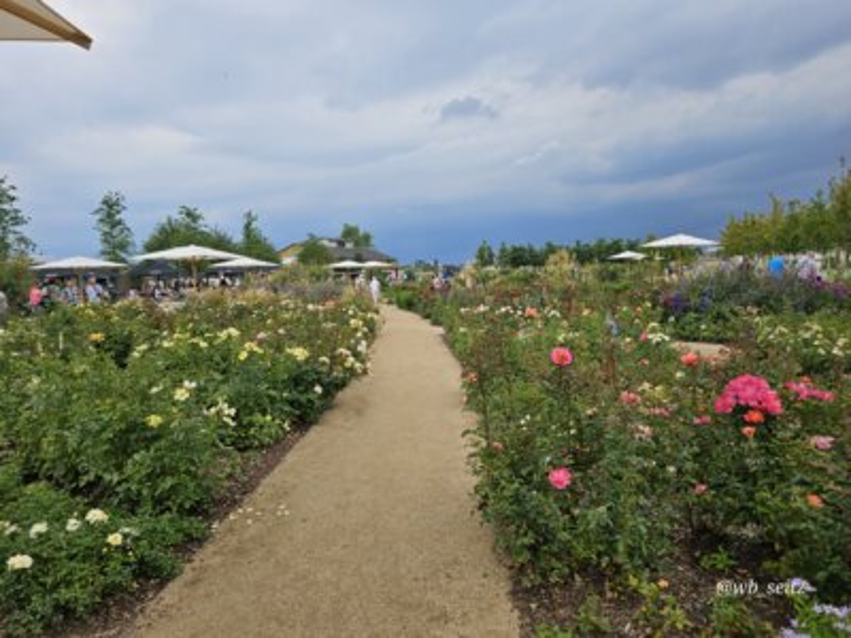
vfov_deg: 58.9
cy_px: 319
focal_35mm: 23
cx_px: 426
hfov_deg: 73.9
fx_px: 565
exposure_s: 1/629
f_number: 1.7
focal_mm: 6.3
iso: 10
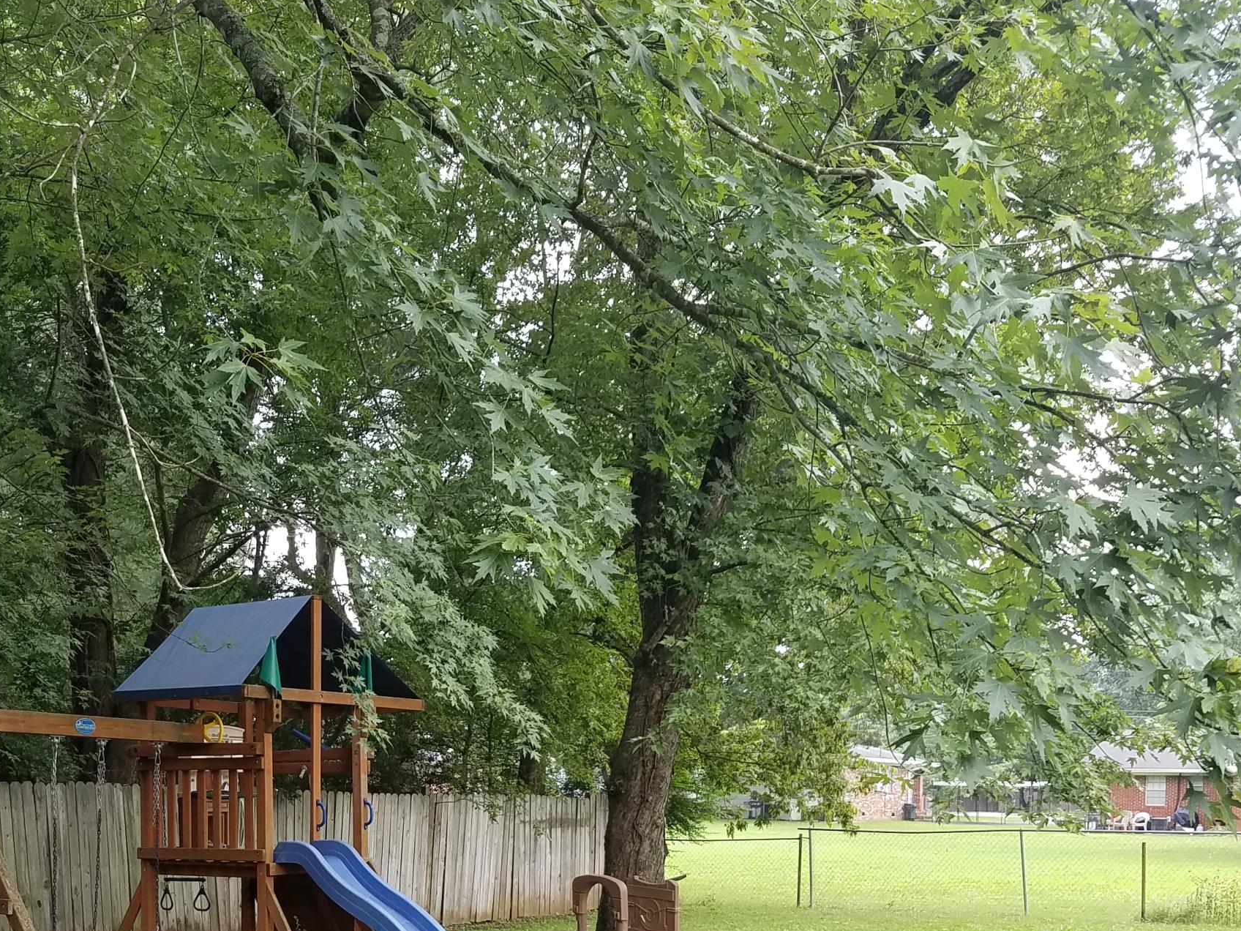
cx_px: 367
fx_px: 1649
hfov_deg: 40.5
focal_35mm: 46
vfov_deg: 30.5
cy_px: 793
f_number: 1.7
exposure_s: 1/122
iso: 50
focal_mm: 4.2
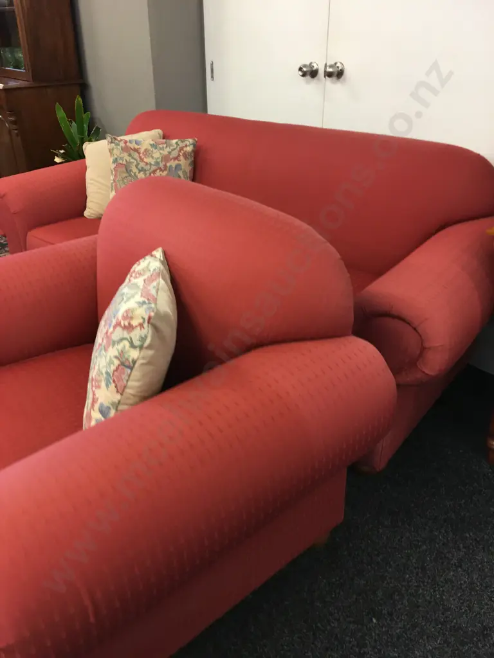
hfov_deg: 48.2
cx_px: 247
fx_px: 552
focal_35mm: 29
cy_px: 329
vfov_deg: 61.7
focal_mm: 4.15
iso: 50
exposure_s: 1/17
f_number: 2.2
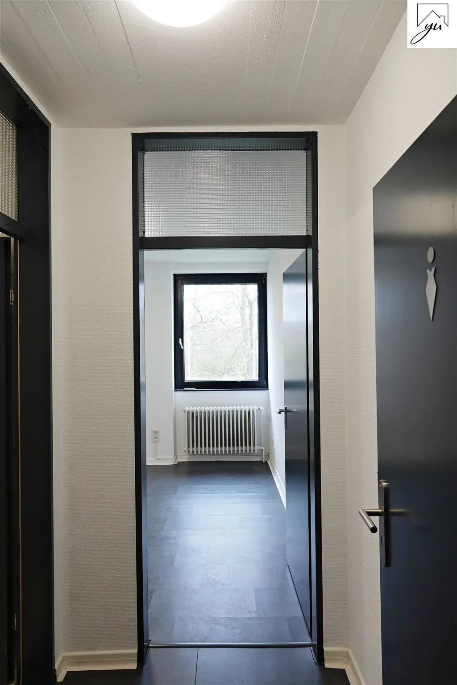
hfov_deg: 53.1
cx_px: 228
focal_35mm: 24
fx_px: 457
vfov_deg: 73.7
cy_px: 342
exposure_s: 1/40
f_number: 2.4
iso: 100
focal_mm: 8.8
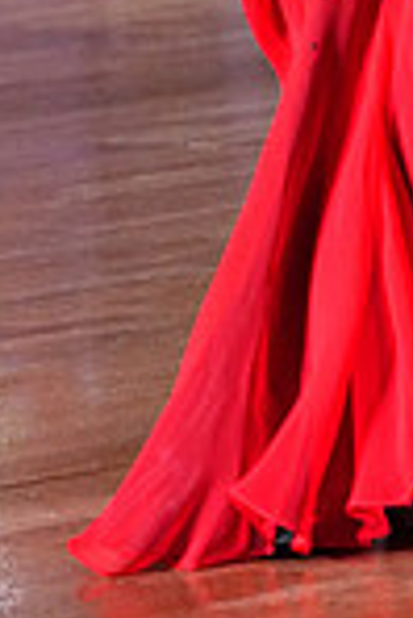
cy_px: -455
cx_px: 457
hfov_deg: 2.8
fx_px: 8463
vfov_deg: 4.1
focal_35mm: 493
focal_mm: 126
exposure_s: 1/400
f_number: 4.5
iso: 6400
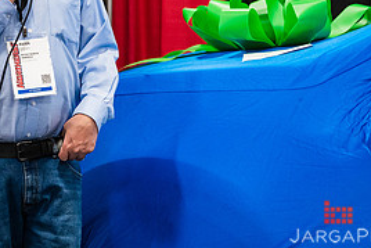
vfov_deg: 13.5
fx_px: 1031
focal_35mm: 100
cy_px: -4
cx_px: 35
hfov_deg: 20.0
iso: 4000
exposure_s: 1/200
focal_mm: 44
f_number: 4
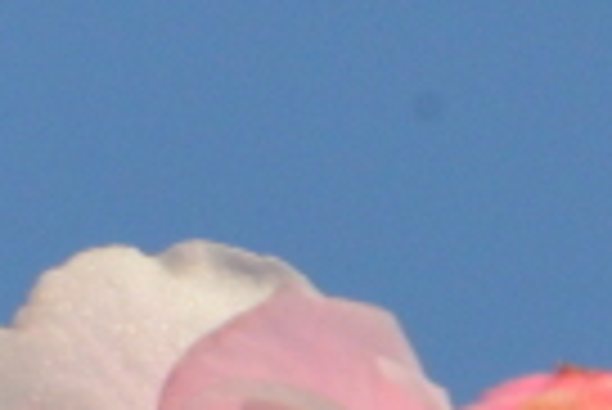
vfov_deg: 0.4
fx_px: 57453
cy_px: 210
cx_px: -1102
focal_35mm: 3376
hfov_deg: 0.6
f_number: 20
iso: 640
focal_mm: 300
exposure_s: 1/250
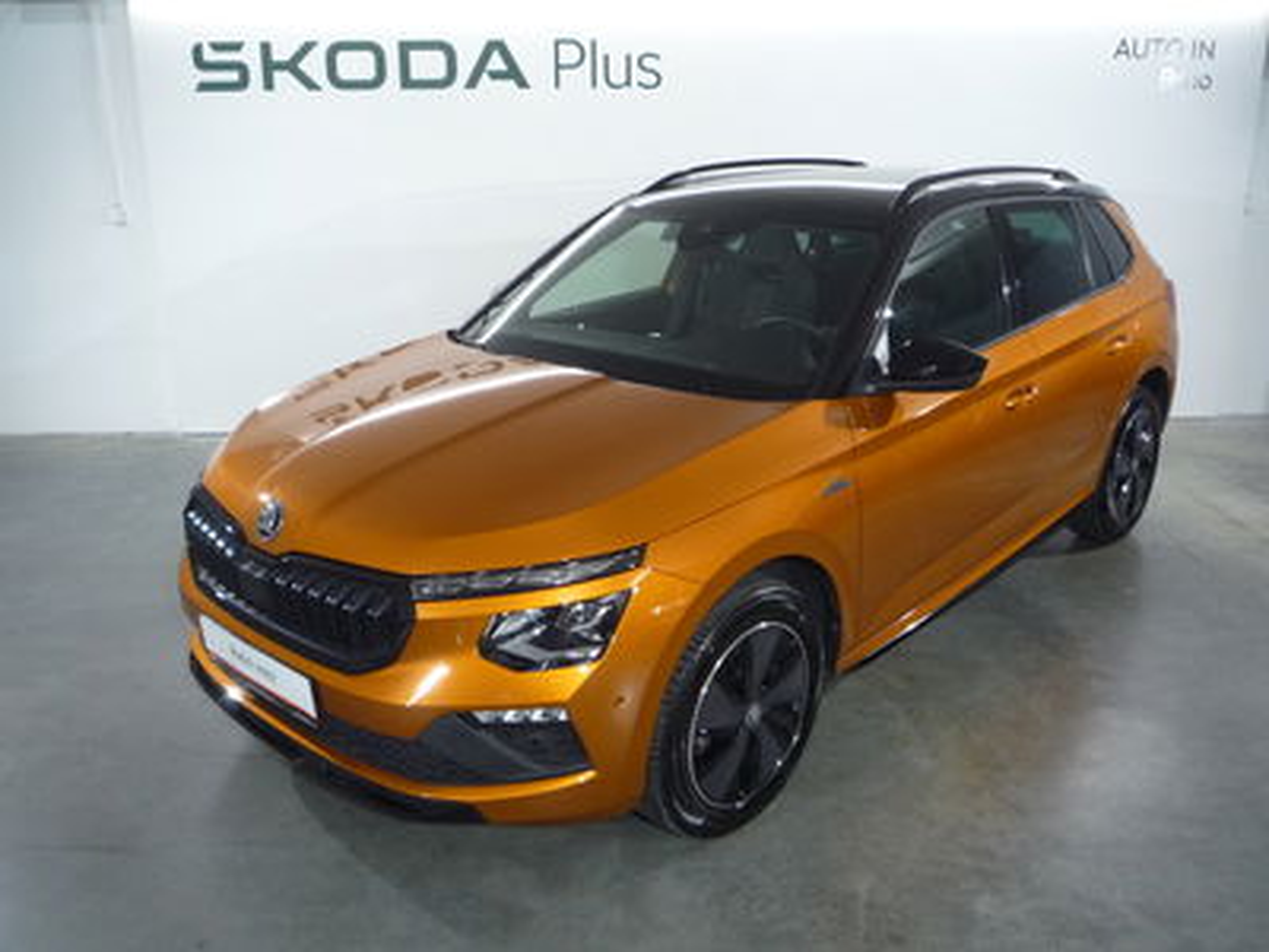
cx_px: 634
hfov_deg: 60.0
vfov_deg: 46.8
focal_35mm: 30
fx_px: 1100
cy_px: 476
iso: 250
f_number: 3.3
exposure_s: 1/30
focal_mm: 5.2
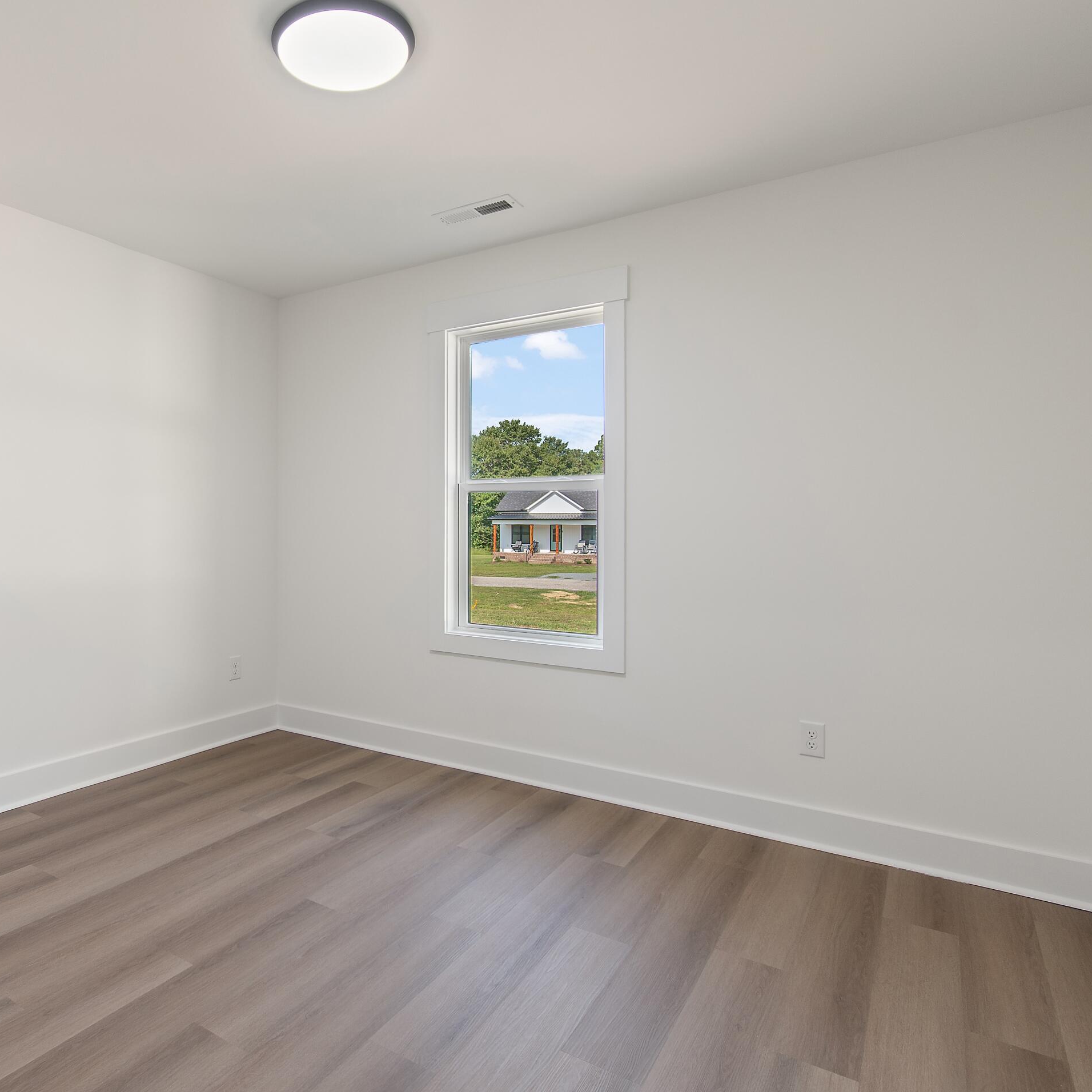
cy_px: 525
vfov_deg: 74.8
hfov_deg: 72.6
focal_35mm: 20
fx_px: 714
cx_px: 365
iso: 100
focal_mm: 10
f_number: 4.5
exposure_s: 1/13
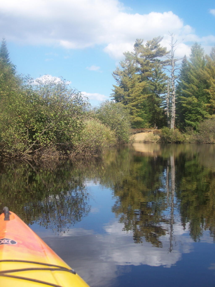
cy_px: 144
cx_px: 108
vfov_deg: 37.5
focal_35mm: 51
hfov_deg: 28.6
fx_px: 422
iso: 80
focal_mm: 8.5
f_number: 3
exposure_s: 1/800
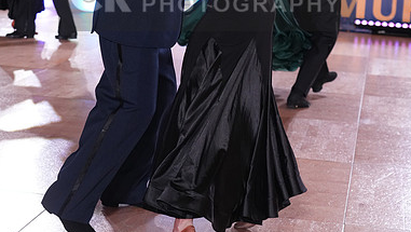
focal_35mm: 94
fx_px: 1025
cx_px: 208
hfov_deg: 22.7
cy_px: -4
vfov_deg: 12.7
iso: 2000
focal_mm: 59
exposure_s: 1/500
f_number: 4
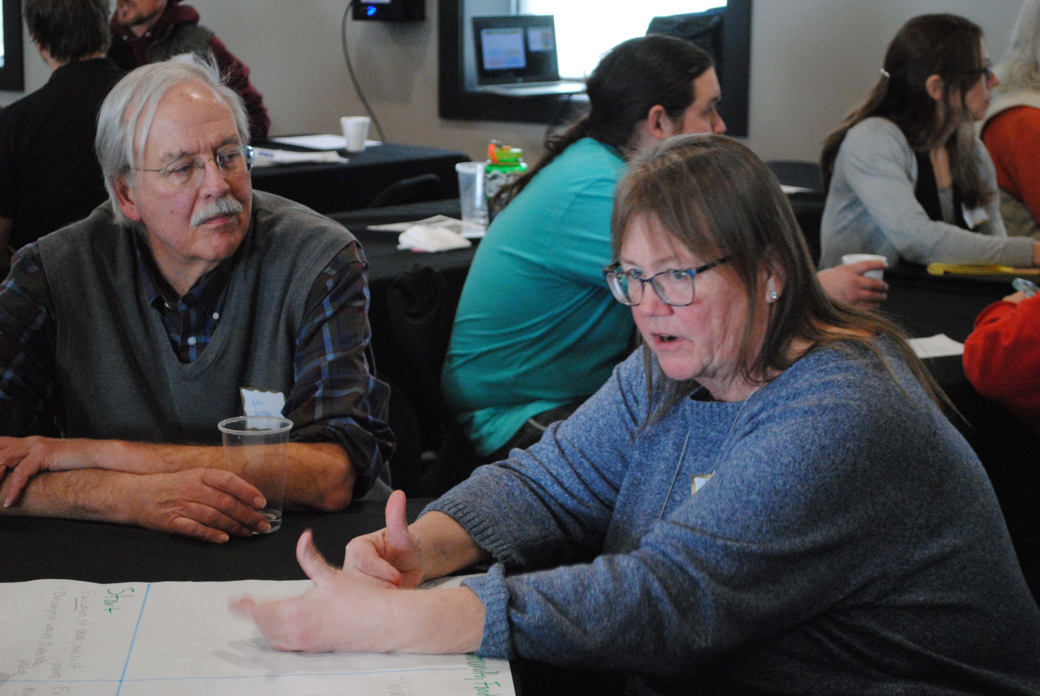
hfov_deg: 24.6
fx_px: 2386
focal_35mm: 82
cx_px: 520
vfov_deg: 16.6
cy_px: 348
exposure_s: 1/30
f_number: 5.6
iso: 1400
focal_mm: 55
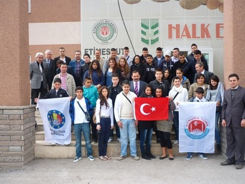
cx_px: 122
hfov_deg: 55.4
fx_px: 234
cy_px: 92
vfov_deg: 42.9
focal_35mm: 33
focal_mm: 5.5
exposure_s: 1/400
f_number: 2.8
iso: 80
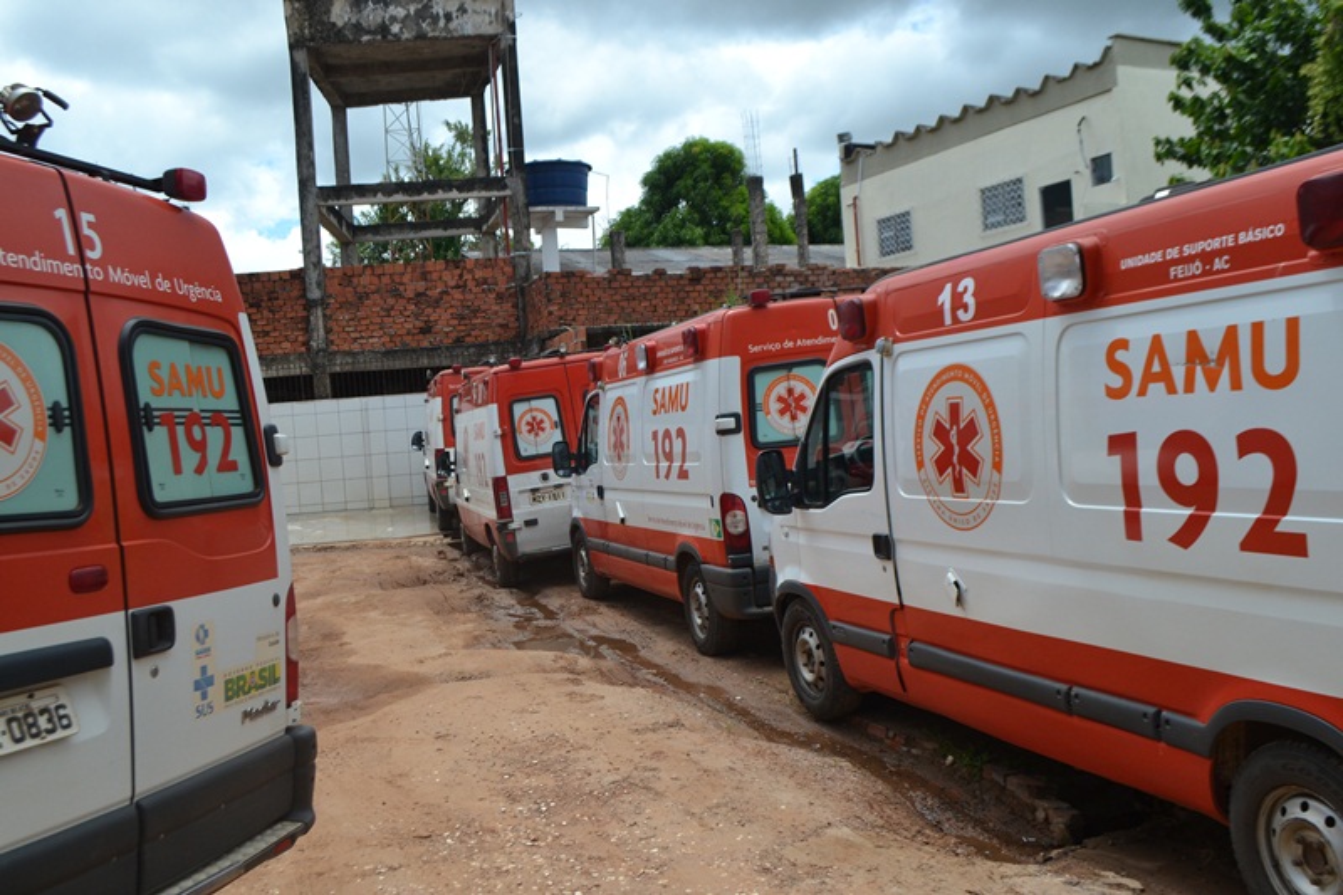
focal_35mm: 36
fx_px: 1343
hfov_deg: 53.1
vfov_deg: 36.9
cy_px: 448
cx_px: 672
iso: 400
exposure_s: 1/1000
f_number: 9
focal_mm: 24
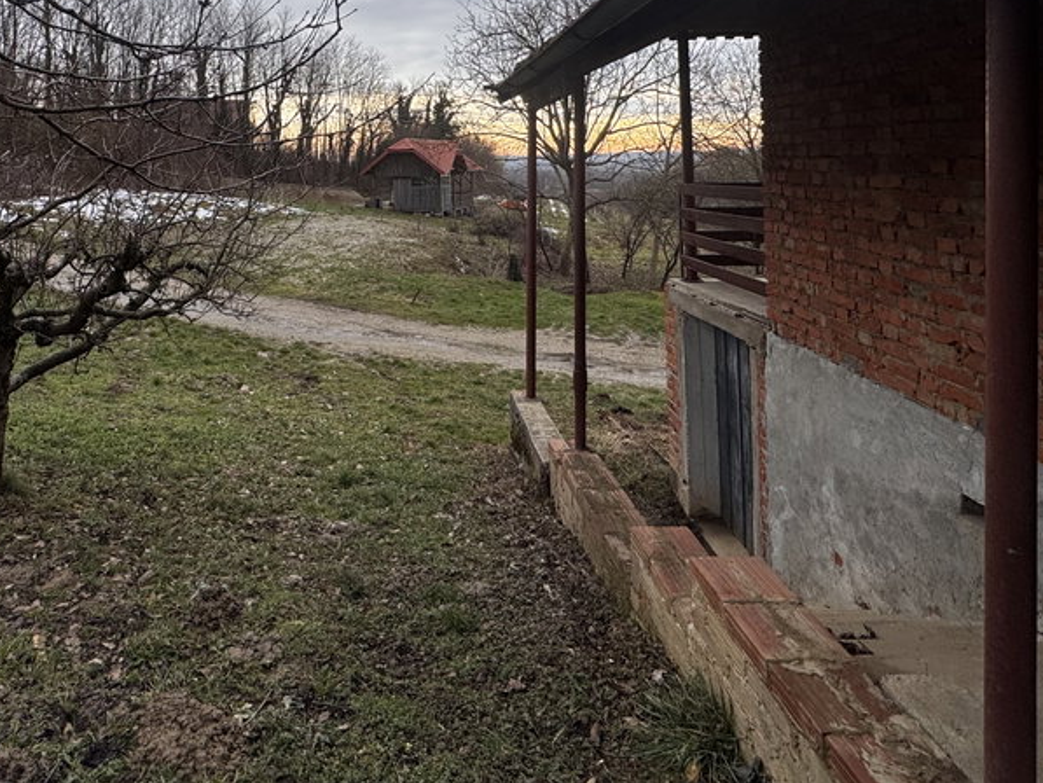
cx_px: 369
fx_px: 723
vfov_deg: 53.1
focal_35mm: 24
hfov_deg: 70.0
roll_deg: +1.2
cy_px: 156
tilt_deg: +1.5
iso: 40
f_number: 2.2
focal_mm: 2.22
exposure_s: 1/430
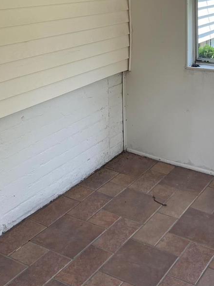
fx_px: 437
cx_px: 145
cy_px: 8
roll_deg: +0.2
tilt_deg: -2.5
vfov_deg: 33.5
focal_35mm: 53
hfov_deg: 27.3
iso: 32
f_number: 1.8
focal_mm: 4.25
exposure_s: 1/324
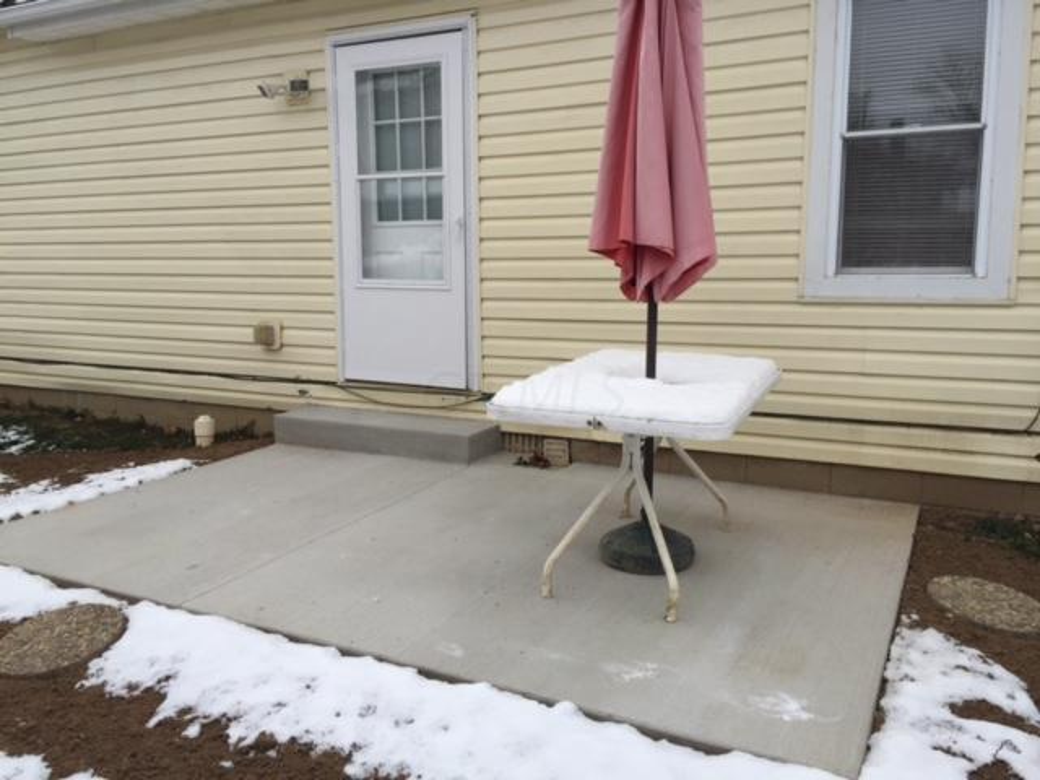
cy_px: 390
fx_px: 871
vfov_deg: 48.2
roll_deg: +0.1
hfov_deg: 61.7
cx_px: 520
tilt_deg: -7.2
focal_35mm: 29
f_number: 2.2
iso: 32
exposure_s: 1/989
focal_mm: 4.15
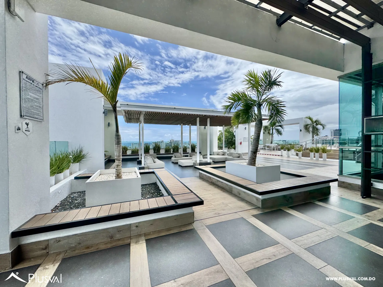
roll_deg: +0.5
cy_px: 144
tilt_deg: -1.7
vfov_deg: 85.7
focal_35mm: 14
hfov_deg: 102.1
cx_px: 192
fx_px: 155
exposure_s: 1/2208
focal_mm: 2.22
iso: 40
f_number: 2.2
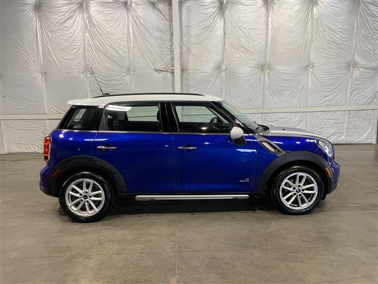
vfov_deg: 53.1
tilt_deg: -8.1
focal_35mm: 26
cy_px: 142
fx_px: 284
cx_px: 189
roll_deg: +1.1
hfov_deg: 67.3
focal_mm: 4.25
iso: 100
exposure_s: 1/60
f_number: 1.8
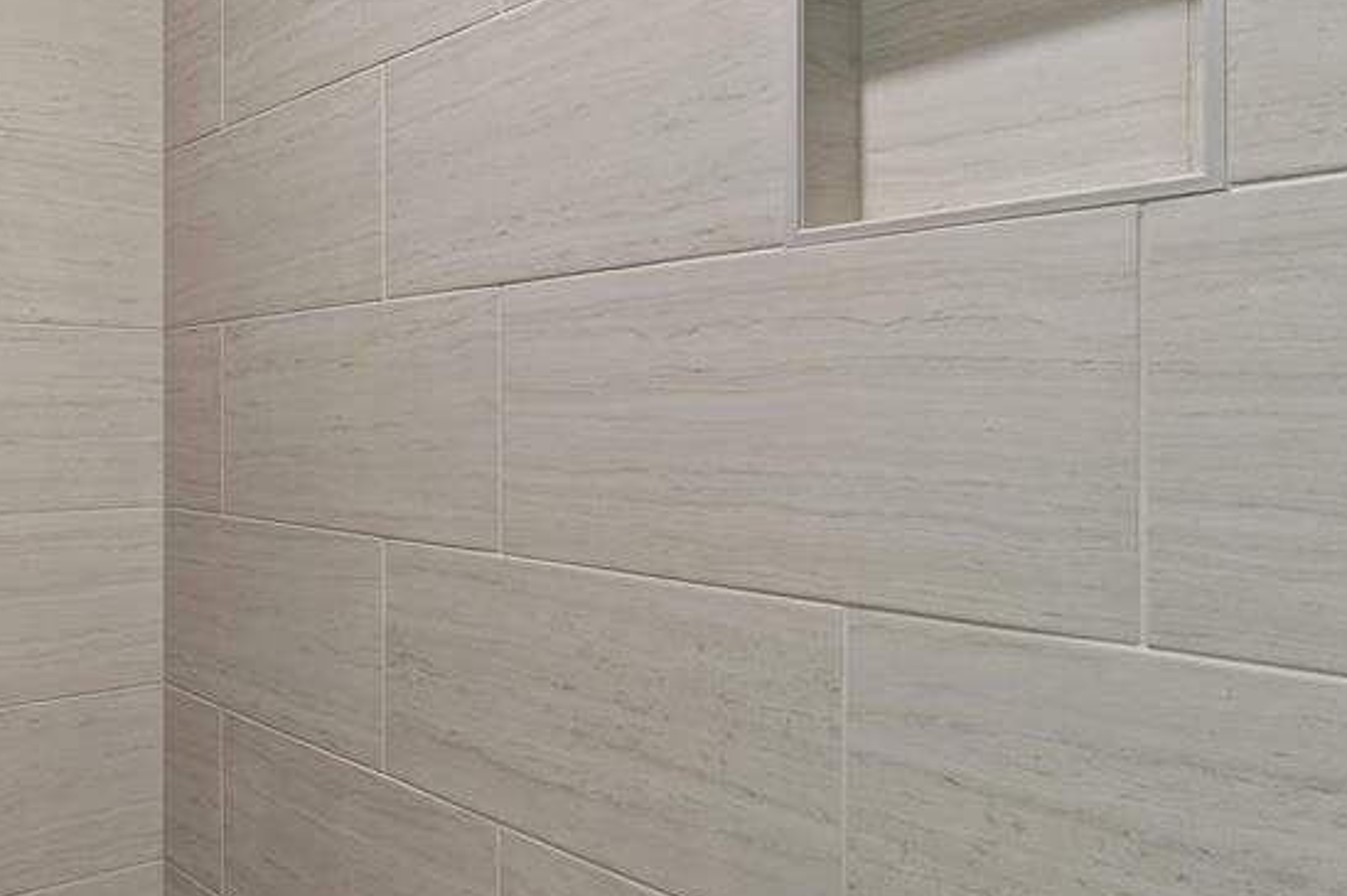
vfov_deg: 46.4
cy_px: 427
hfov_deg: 61.3
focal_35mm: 28
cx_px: 313
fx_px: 1047
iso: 200
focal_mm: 10
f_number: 6.3
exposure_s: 1/25
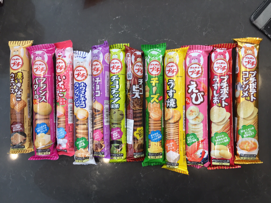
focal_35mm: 29
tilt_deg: -88.5
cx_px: 136
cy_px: 102
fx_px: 227
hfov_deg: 61.7
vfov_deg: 48.2
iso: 32
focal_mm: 4.15
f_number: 2.2
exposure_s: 1/50
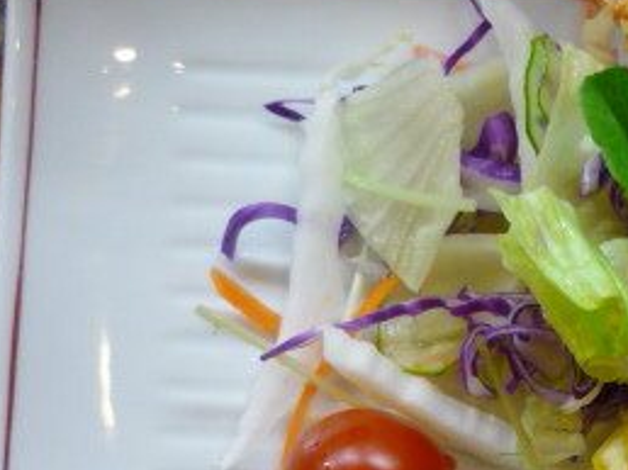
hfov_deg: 23.1
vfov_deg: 17.7
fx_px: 1486
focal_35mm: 82
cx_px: 594
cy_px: 433
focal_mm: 5.5
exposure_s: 1/30
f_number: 2.8
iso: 250
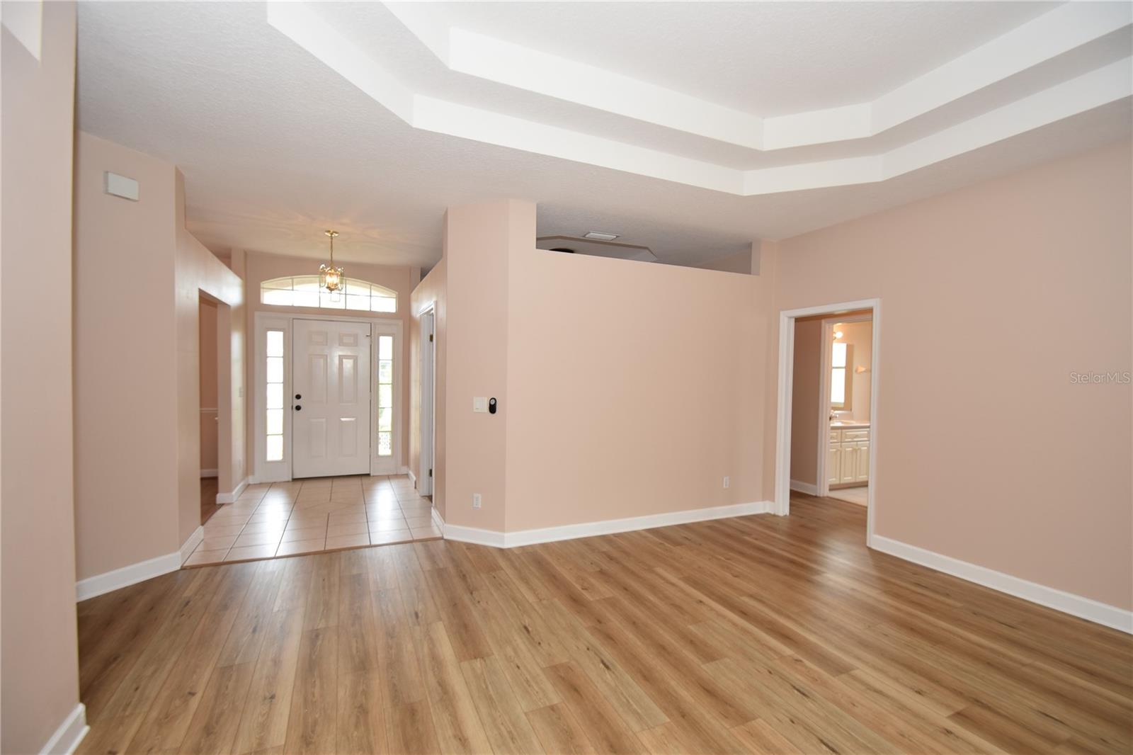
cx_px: 566
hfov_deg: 100.4
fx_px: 472
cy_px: 378
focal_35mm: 15
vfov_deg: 77.3
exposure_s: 1/60
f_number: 4
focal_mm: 10
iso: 220
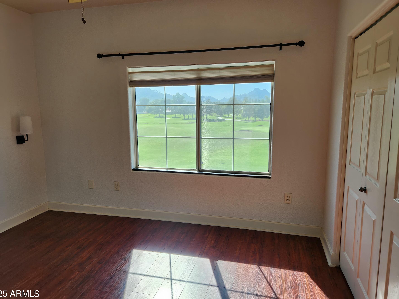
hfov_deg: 71.6
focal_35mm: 24
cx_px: 195
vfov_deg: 56.8
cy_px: 152
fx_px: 277
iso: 20
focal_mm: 5.4
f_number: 1.8
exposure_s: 1/180
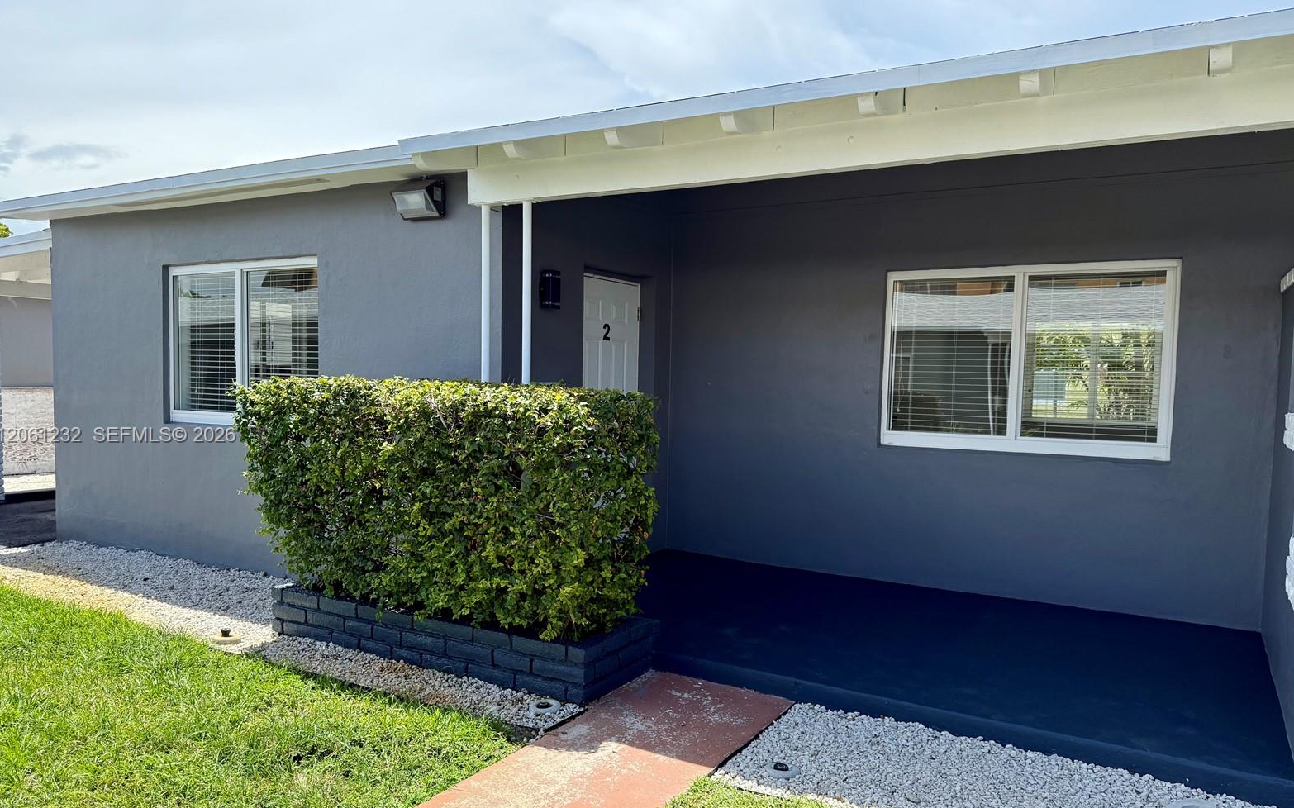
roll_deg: -1.5
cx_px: 640
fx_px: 917
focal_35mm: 26
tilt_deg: -3.2
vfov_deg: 47.5
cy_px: 436
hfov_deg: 70.4
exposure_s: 1/2801
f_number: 1.78
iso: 100
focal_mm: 6.76
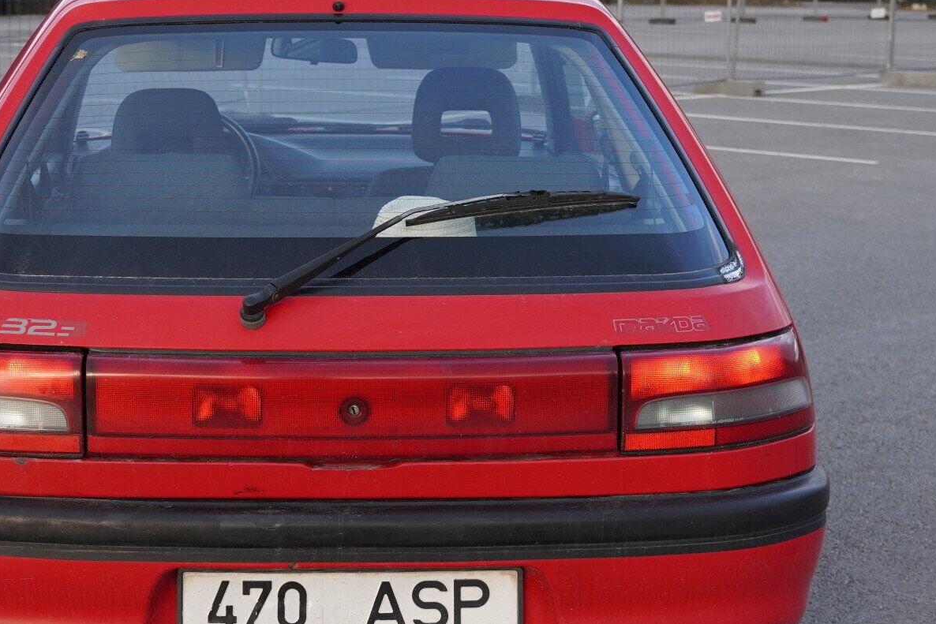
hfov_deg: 27.3
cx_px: 363
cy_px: 359
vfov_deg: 18.4
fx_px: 1924
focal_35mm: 74
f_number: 4
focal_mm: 30
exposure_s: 1/160
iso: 320
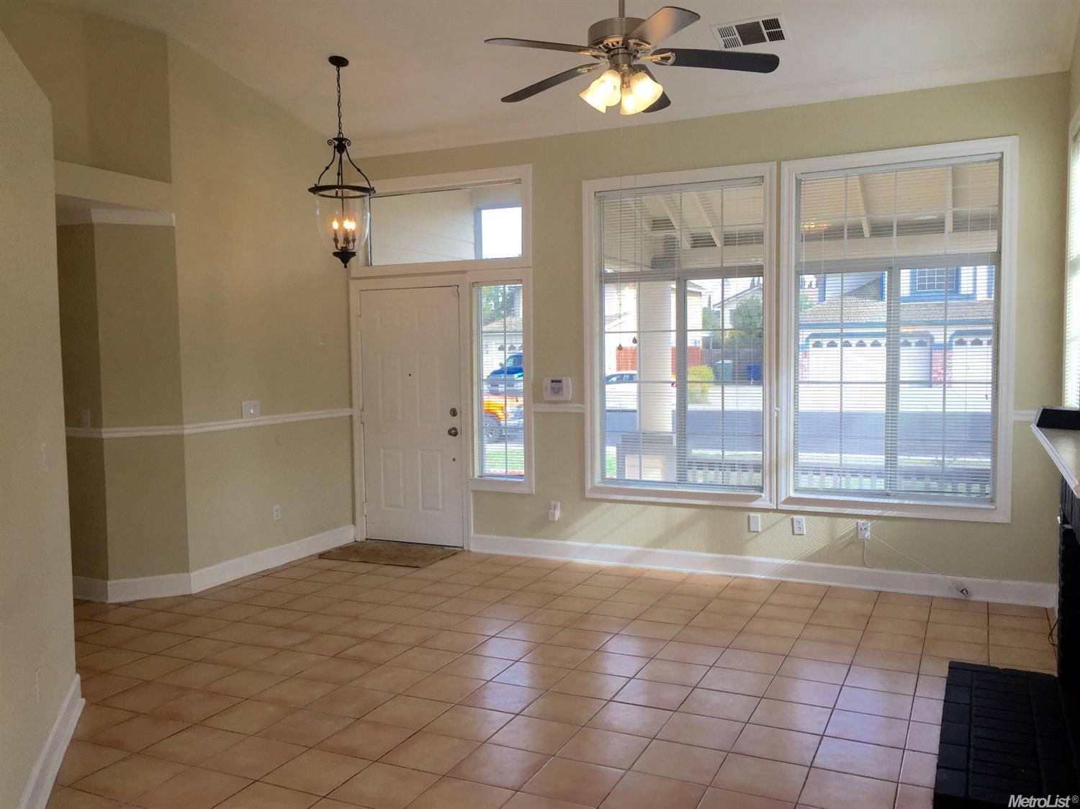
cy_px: 404
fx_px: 904
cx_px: 540
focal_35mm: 29
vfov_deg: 48.2
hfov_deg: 61.7
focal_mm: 4.15
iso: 32
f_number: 2.2
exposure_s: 1/267
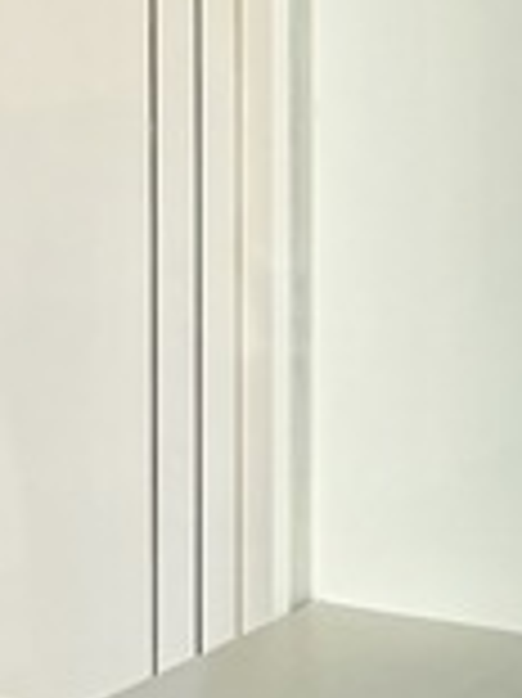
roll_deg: -0.9
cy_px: -68
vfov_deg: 11.6
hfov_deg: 8.5
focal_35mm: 168
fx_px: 3383
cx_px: 927
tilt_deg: -5.9
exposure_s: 1/122
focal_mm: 5.96
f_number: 1.6
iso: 80
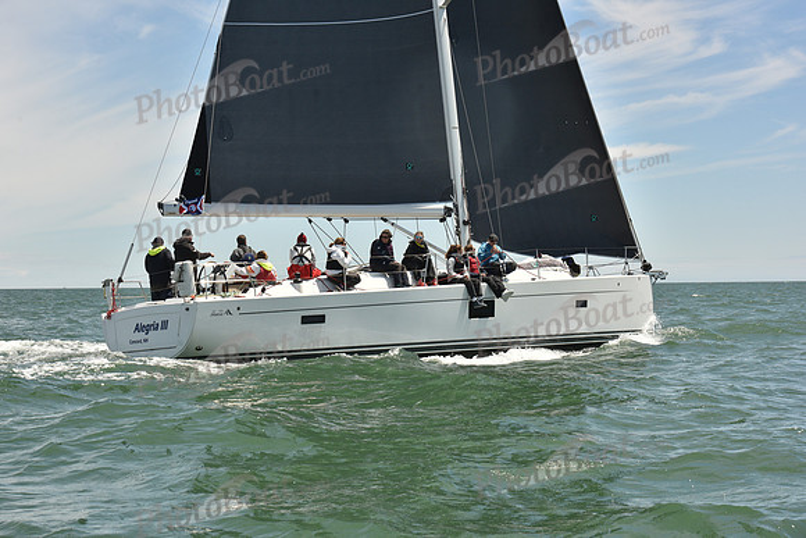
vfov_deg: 19.5
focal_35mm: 70
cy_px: 269
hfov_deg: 28.8
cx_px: 403
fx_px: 1568
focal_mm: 70
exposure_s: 1/800
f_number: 10
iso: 320
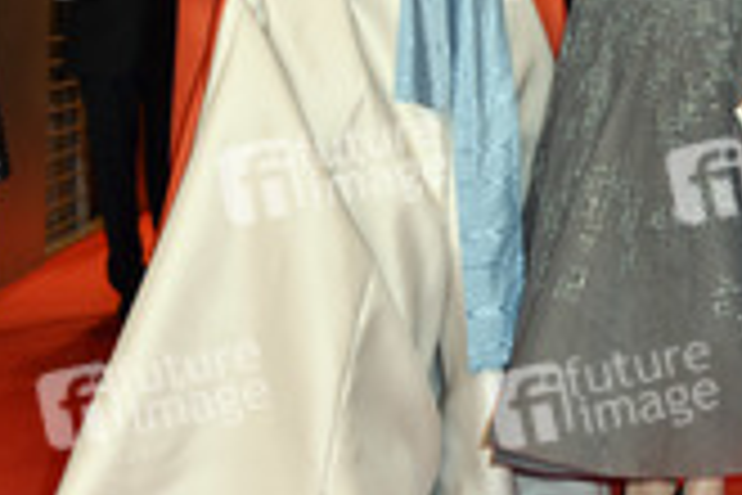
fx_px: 2700
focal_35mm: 131
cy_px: 58
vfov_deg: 10.4
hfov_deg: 15.5
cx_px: 663
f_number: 5.6
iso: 640
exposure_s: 1/125
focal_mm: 48
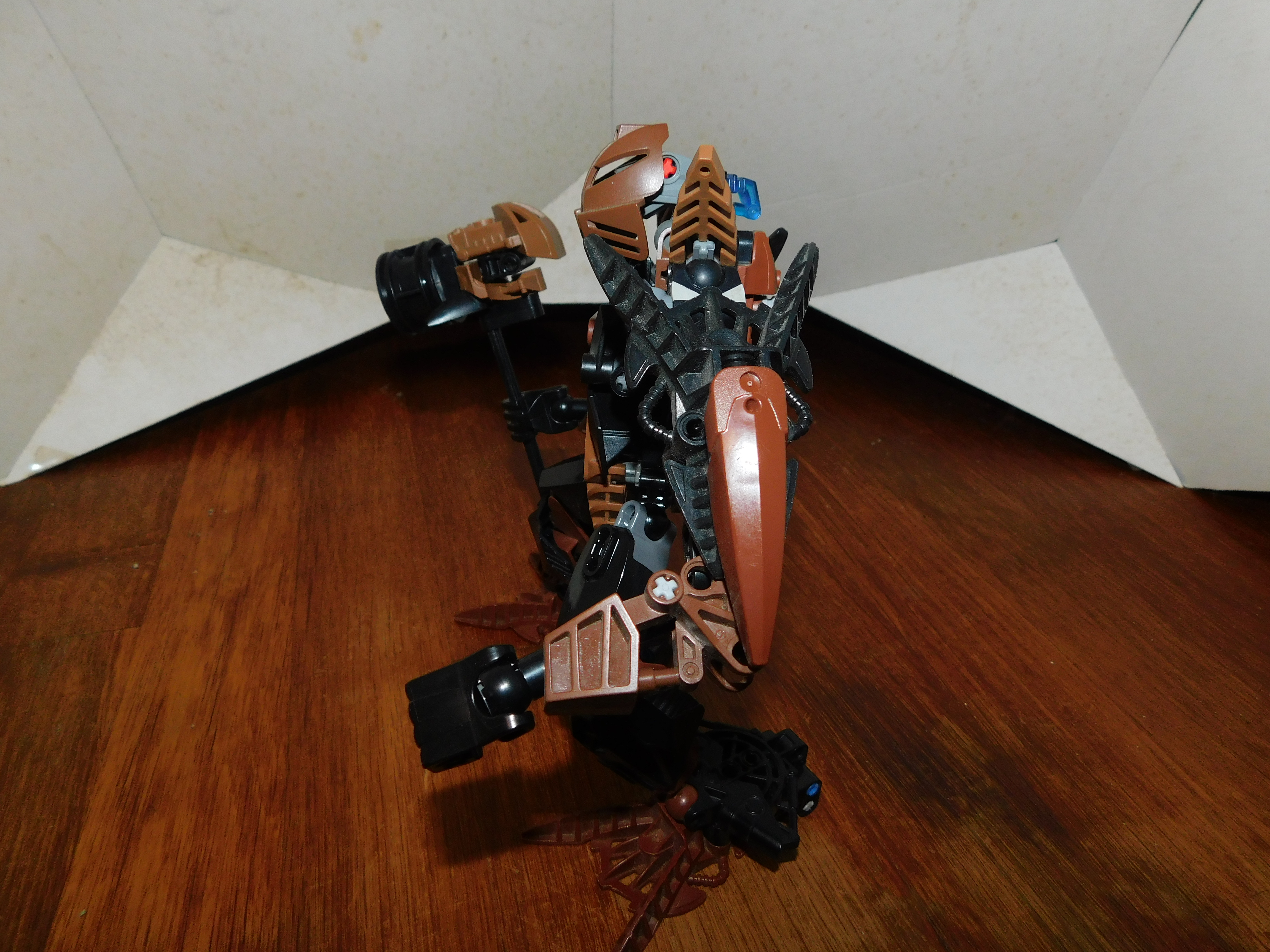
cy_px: 476
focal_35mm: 23
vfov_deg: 58.9
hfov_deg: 73.9
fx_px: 844
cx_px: 635
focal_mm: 4
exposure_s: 1/30
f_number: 3
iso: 200
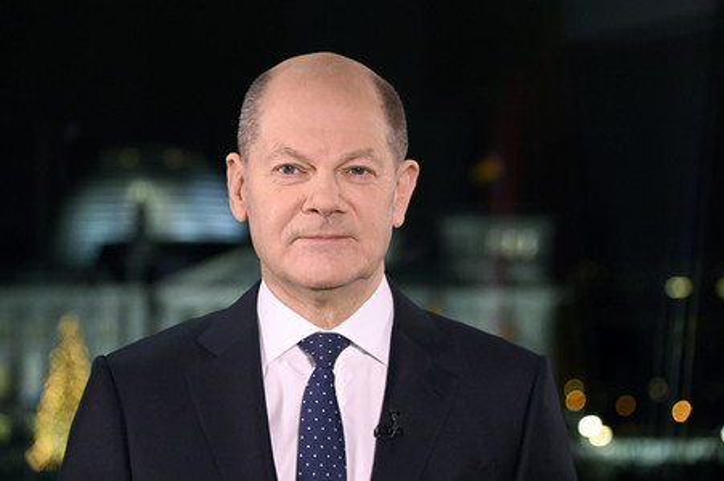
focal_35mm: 122
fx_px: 2452
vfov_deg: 11.2
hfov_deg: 16.8
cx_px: 362
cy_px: 240
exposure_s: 1/160
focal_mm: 122
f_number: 5.6
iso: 8000
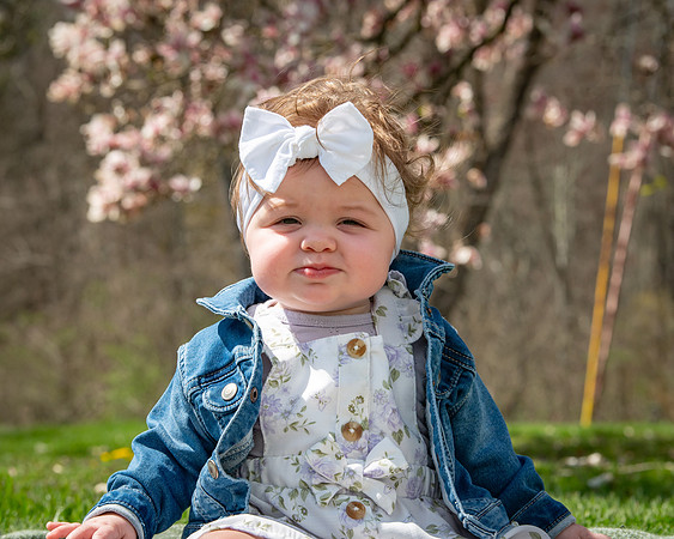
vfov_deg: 11.8
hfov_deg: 14.7
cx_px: 381
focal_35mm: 131
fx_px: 2608
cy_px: 270
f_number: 11
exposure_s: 1/640
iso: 640
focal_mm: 116
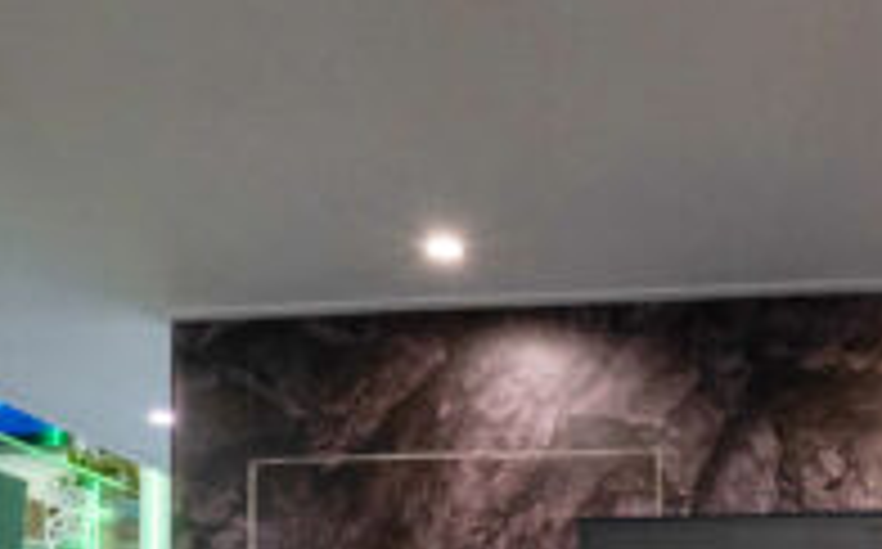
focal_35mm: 56
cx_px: 860
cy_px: 806
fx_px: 1345
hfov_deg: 33.5
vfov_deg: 20.1
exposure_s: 1/100
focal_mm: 9
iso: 1000
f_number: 4.5
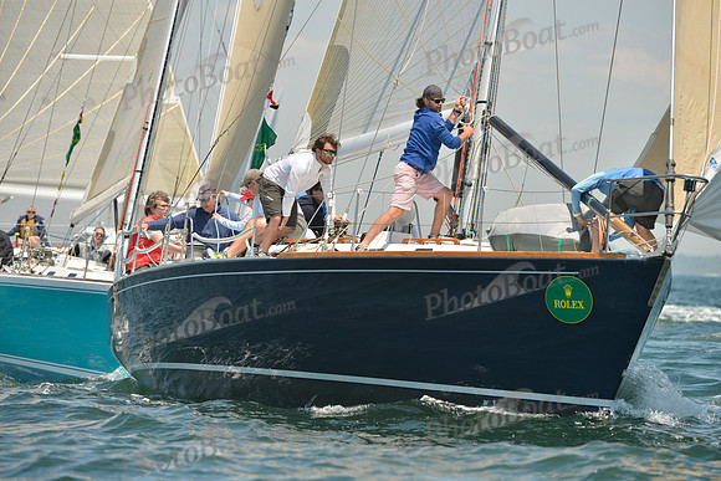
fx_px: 5208
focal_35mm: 260
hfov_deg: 7.9
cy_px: 240
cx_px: 360
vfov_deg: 5.3
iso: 280
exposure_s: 1/1250
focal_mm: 260
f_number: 5.6
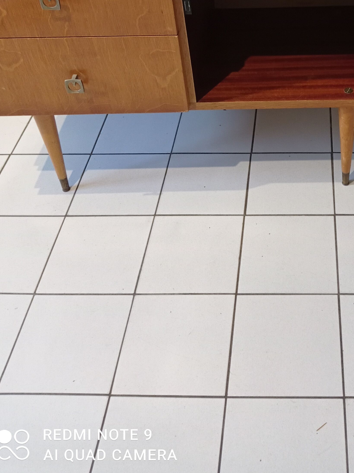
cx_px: 292
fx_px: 696
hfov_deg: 27.8
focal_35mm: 51
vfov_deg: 35.6
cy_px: 58
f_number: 1.79
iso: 443
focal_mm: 4.74
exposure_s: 1/25
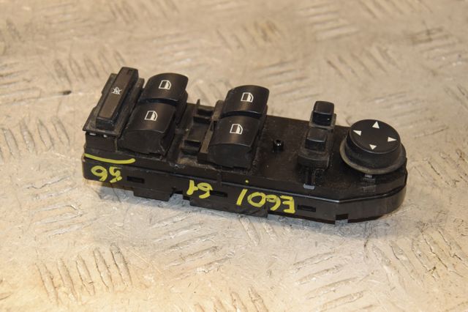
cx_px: 234
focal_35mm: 87
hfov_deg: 23.4
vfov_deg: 15.7
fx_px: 1130
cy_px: 156
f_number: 7.1
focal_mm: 58
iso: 1600
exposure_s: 1/200
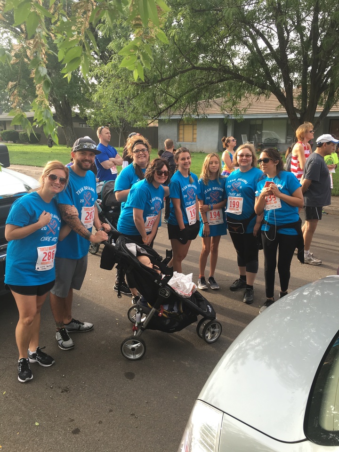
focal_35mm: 29
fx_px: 379
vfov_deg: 61.7
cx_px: 170
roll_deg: -1.0
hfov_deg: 48.2
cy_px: 226
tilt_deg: -12.7
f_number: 2.2
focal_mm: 4.15
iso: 25
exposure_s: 1/124
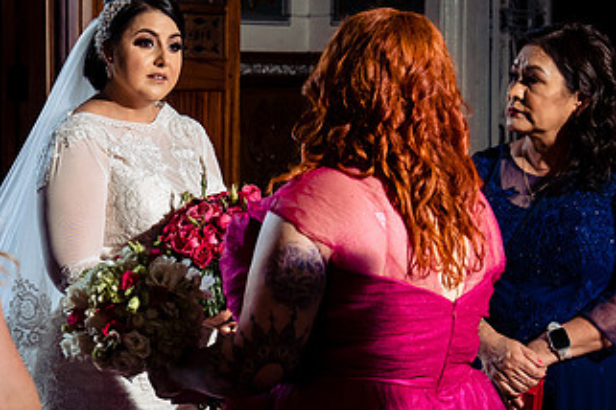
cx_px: 132
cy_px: 171
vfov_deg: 12.8
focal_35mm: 107
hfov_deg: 18.9
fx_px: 1831
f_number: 6.3
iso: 1600
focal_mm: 50
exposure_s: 1/160
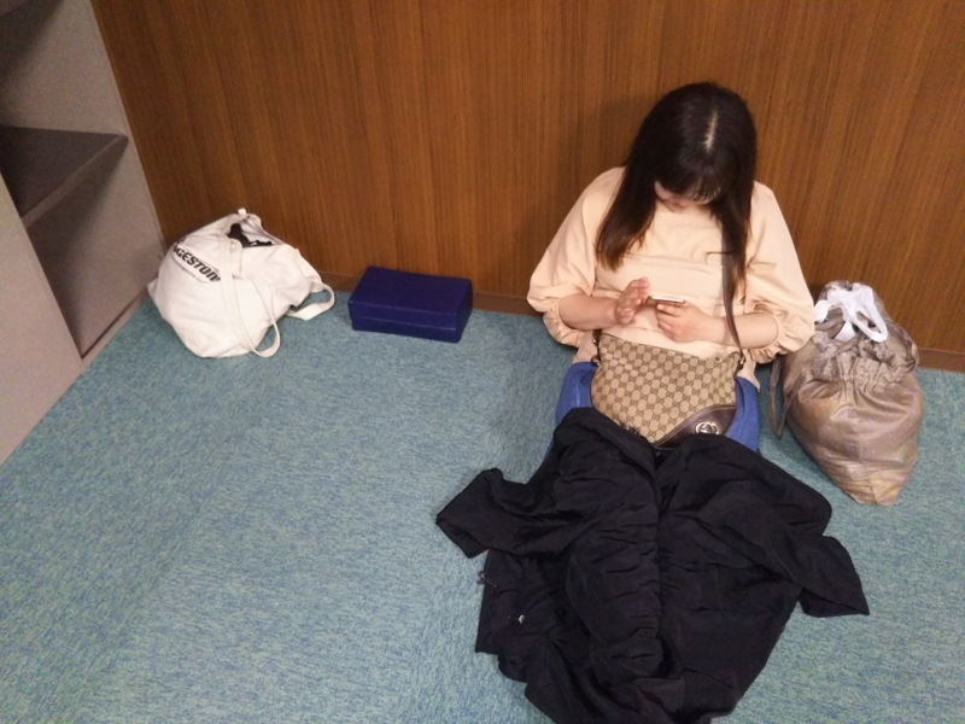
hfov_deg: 60.0
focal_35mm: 30
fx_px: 836
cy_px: 362
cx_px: 482
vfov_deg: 46.8
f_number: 2.2
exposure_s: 1/30
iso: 320
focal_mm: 4
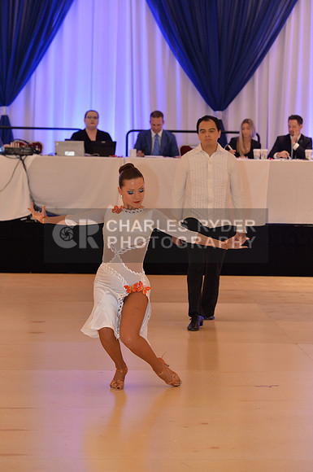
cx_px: 156
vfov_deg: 19.5
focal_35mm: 105
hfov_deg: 13.0
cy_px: 236
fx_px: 1373
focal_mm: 105
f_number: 5
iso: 2500
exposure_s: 1/250
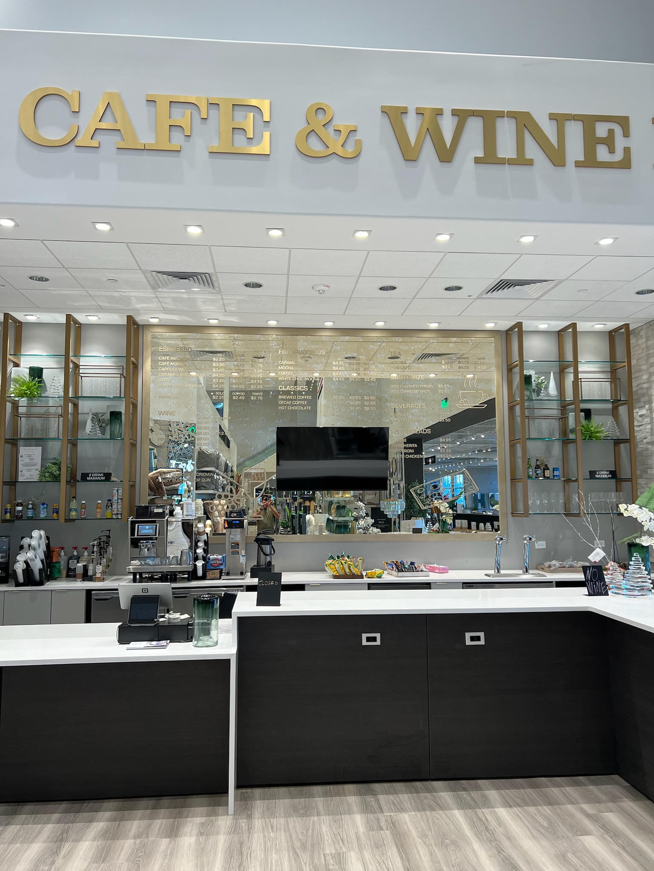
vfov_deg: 67.3
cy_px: 436
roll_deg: +0.3
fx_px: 655
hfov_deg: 53.1
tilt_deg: +6.2
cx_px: 327
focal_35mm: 26
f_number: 1.5
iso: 80
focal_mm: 5.7
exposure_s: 1/120
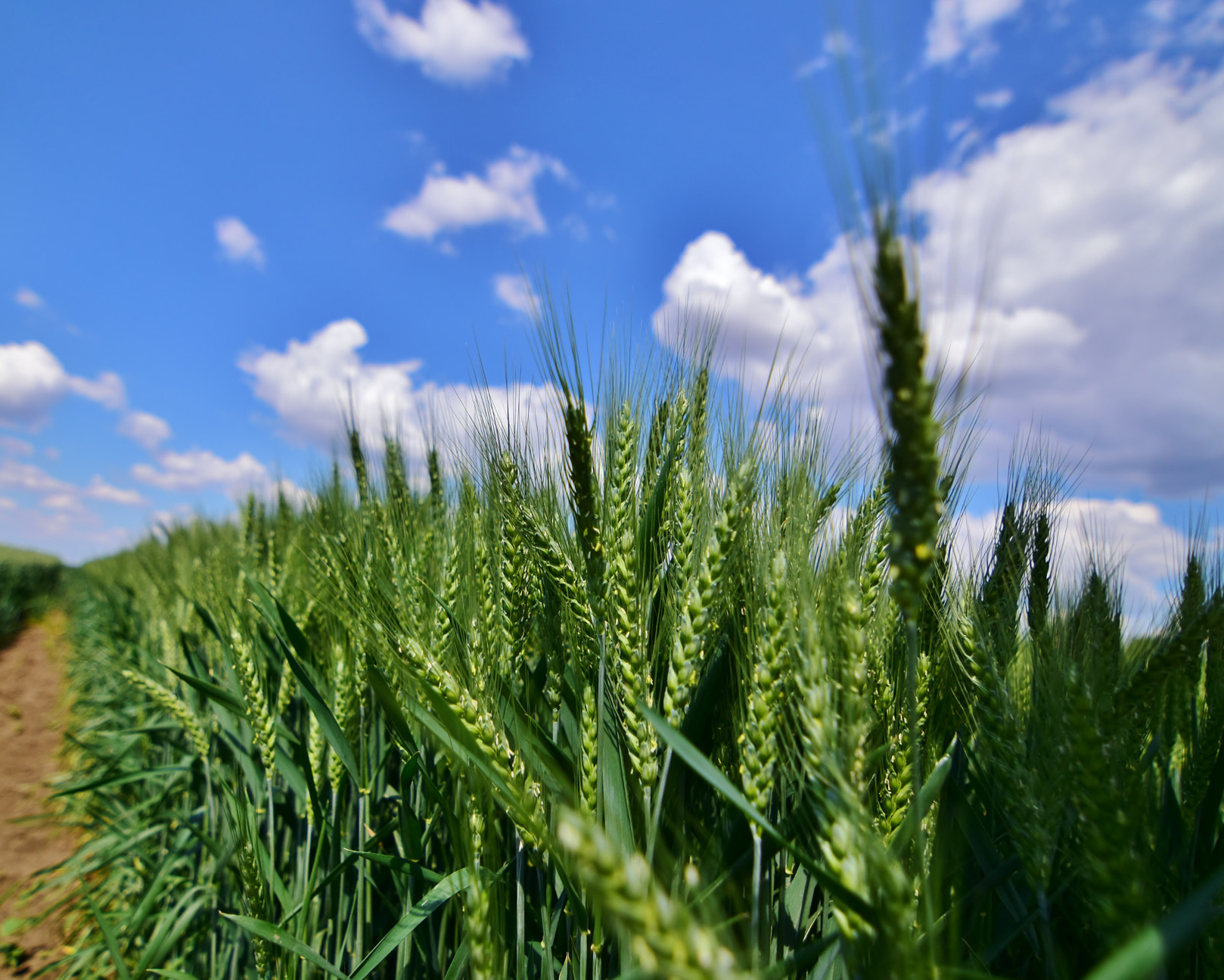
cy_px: 492
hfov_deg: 81.3
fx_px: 710
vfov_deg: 69.2
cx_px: 553
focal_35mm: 20
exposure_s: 1/6400
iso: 200
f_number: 2.8
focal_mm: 11
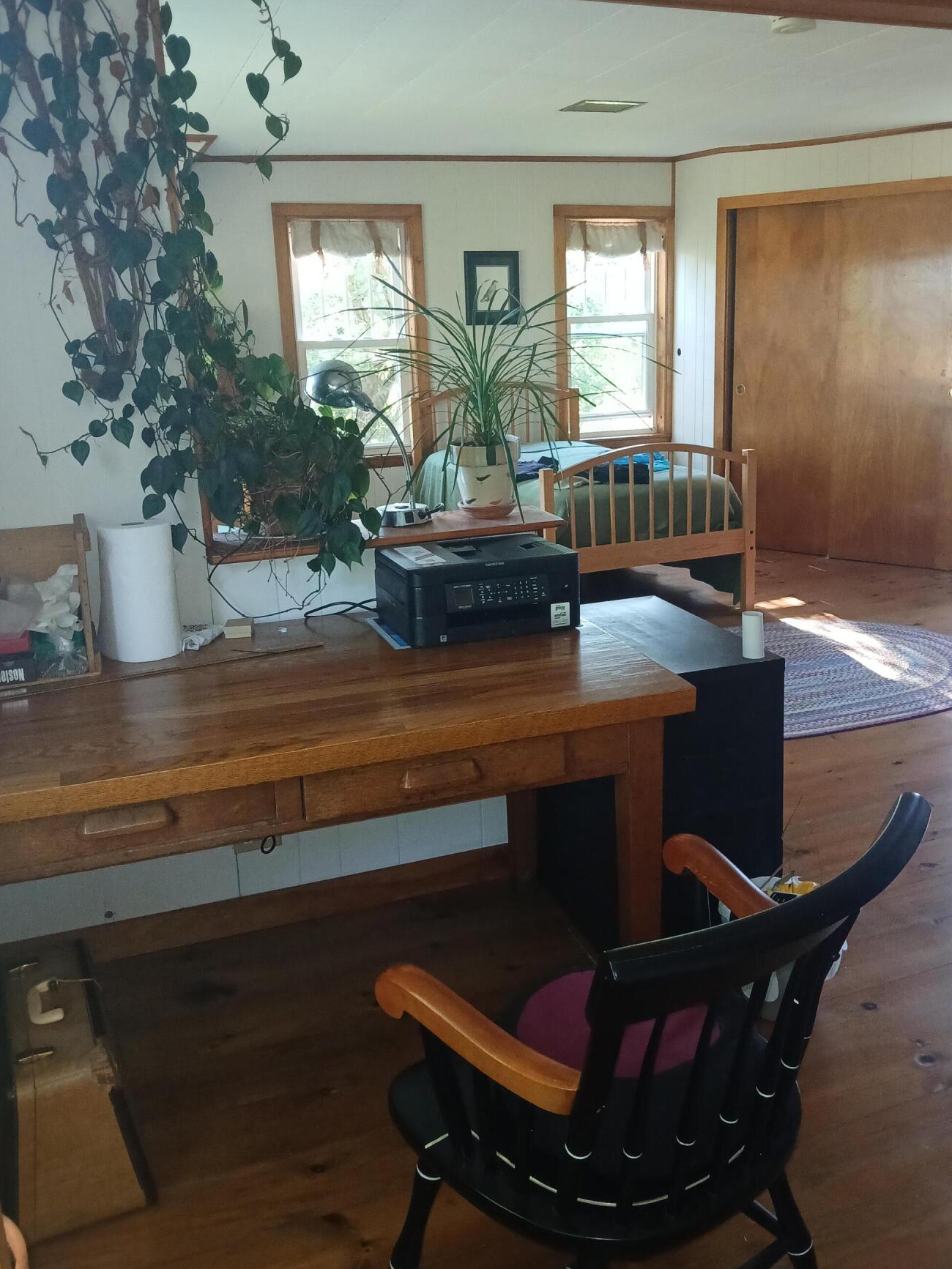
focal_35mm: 30
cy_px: 600
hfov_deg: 46.7
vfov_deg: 59.9
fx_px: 1100
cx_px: 542
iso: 250
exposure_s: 1/33.3
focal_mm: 3.98
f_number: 1.8
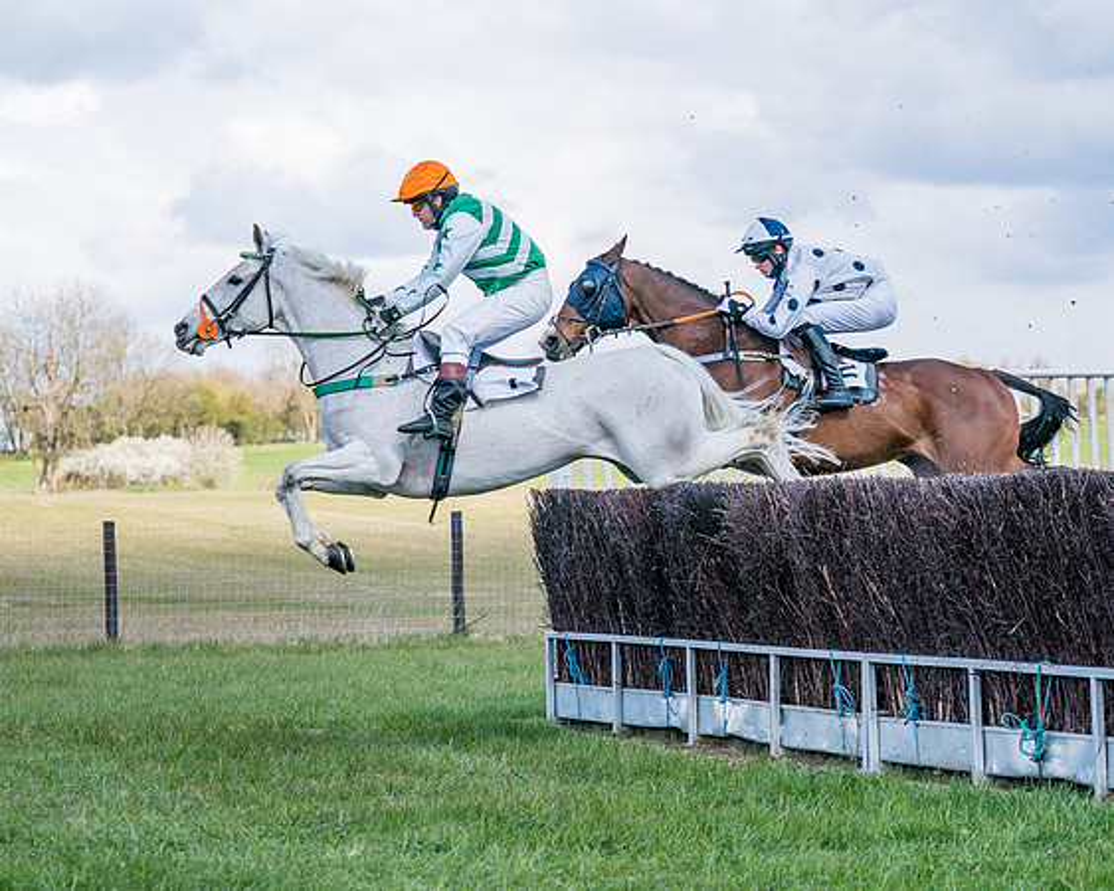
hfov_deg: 17.2
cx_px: 571
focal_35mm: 112
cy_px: 437
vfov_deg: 13.8
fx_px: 3690
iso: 200
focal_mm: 85
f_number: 4
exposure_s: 1/1600
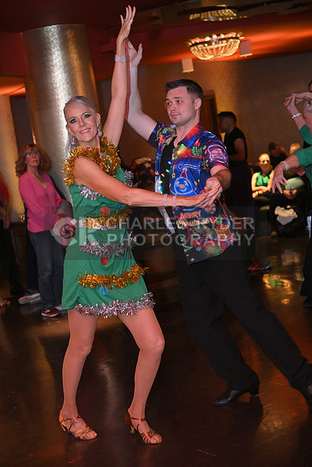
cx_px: 156
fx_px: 844
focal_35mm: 65
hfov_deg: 20.9
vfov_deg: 31.0
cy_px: 234
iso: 4000
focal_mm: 65
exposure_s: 1/100
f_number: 4
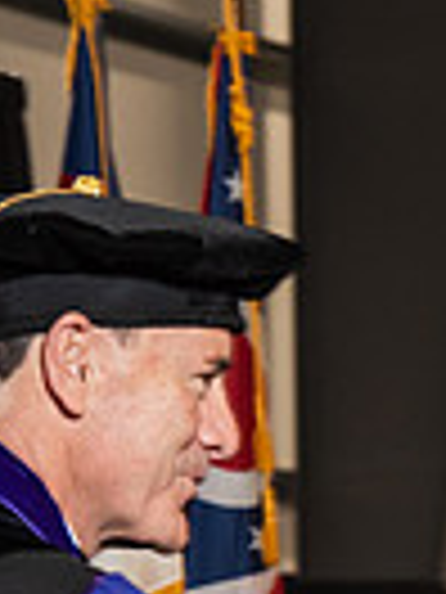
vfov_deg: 6.2
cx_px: 716
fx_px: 5463
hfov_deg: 4.6
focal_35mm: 318
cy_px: 673
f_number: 5.6
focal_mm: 75
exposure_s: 1/125
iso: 1600
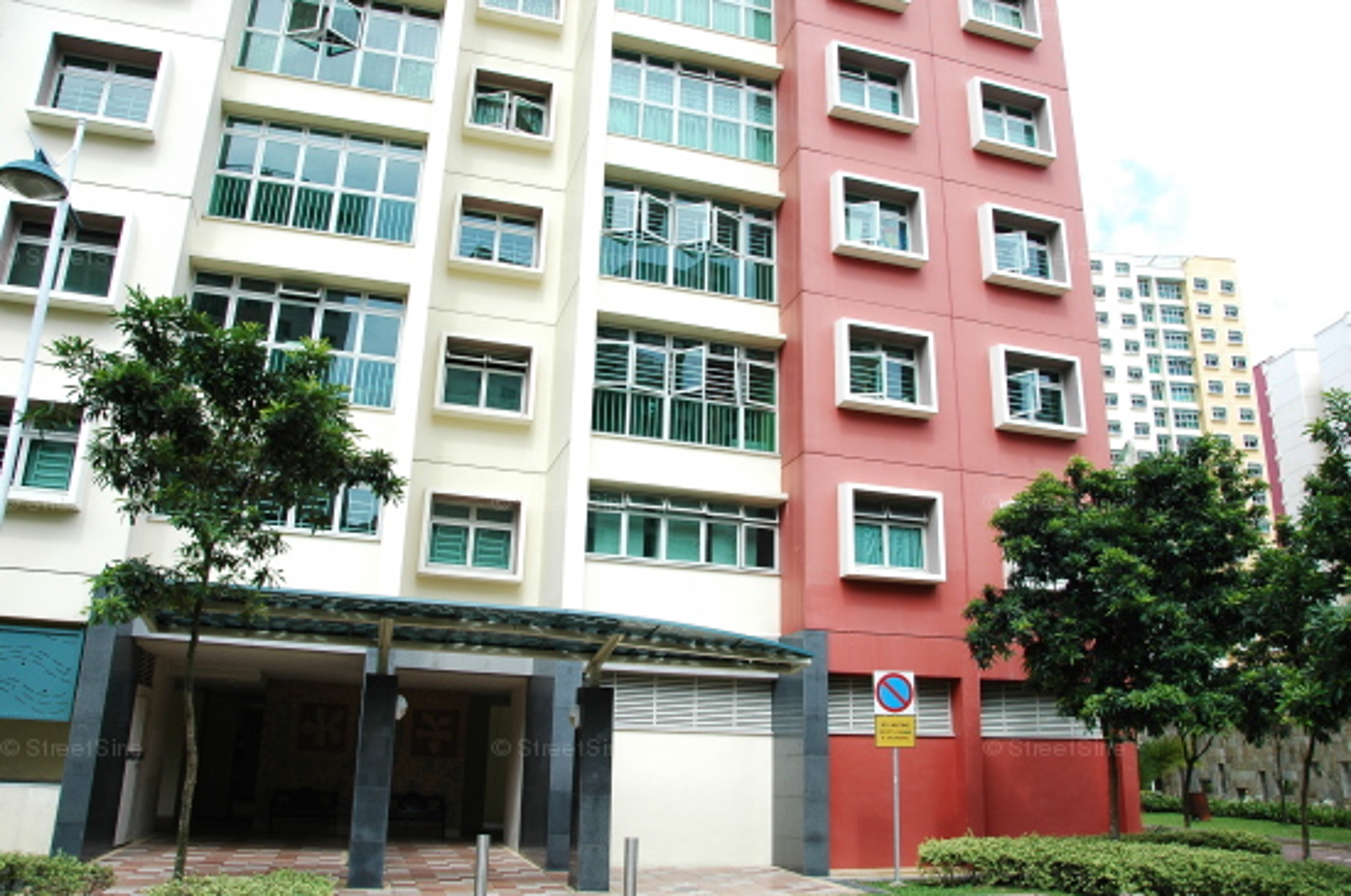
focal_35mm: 27
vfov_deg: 47.8
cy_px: 448
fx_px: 1012
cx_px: 676
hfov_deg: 67.5
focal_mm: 18
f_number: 5.6
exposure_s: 1/400
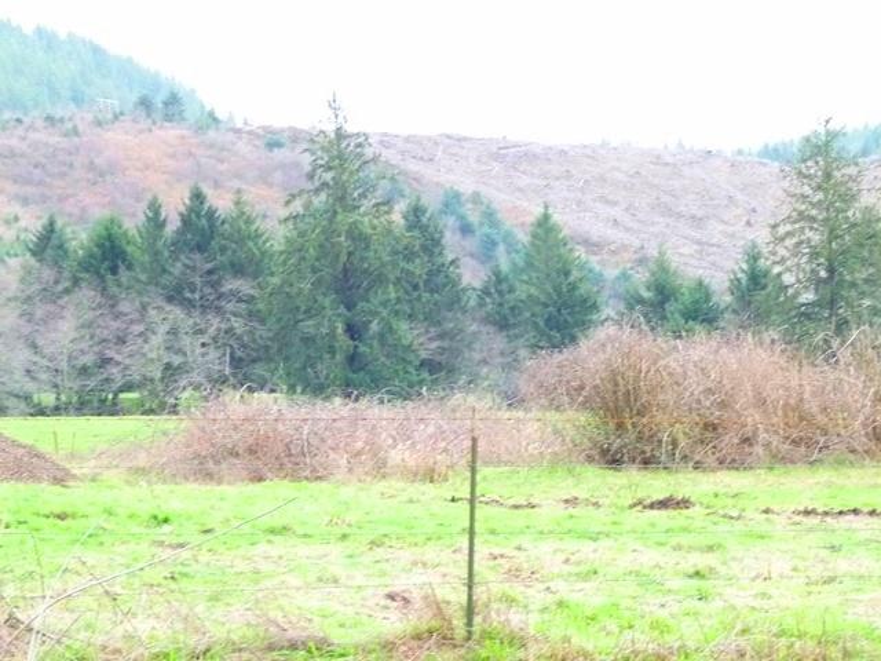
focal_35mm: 126
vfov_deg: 11.8
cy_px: 330
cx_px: 440
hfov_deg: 15.6
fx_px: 3207
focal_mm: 22.6
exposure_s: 1/60
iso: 400
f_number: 3.6
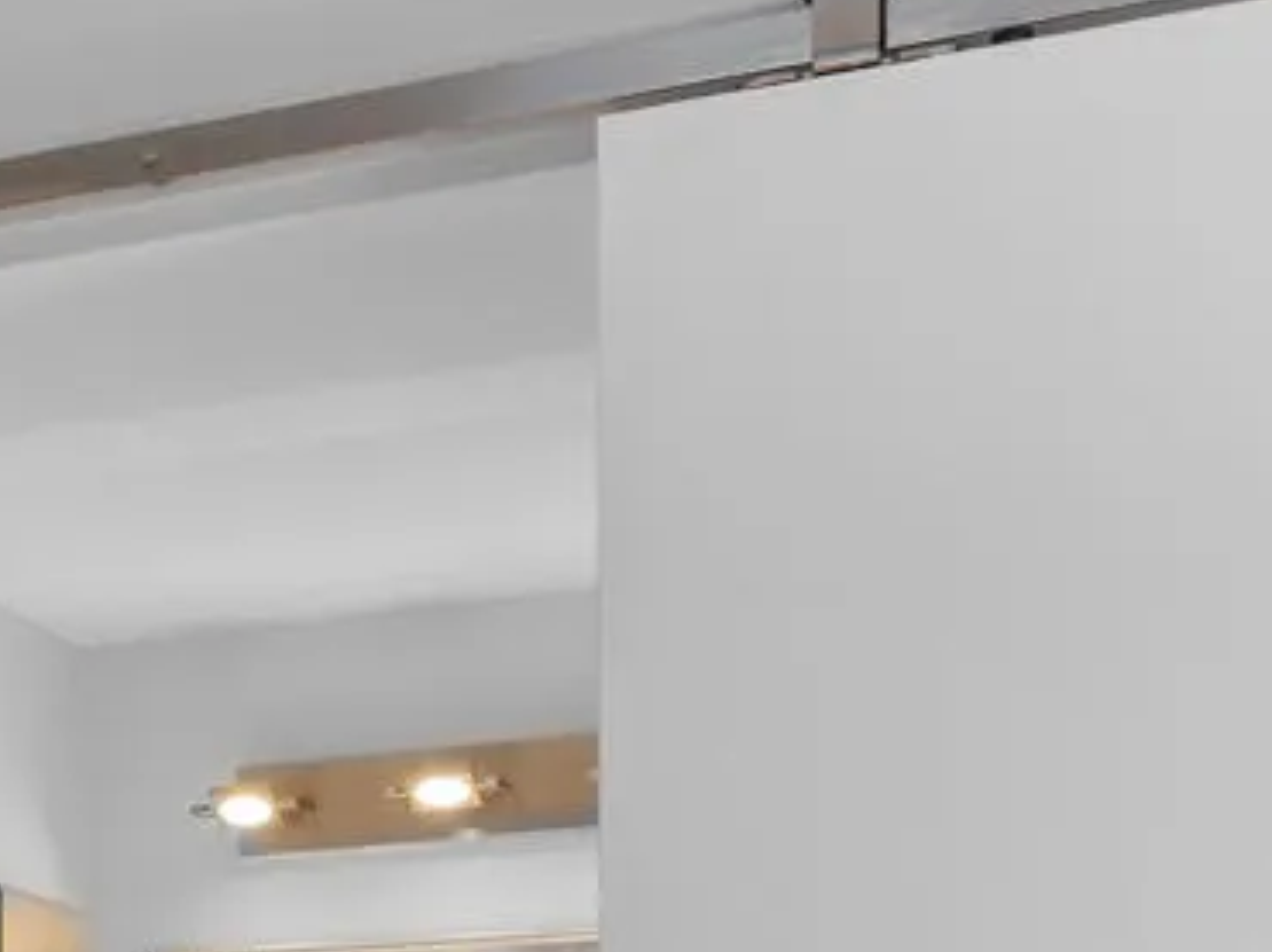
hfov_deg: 13.8
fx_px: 3819
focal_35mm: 104
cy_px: 1328
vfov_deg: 13.6
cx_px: -1733
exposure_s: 1/3
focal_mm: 16
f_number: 8
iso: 100
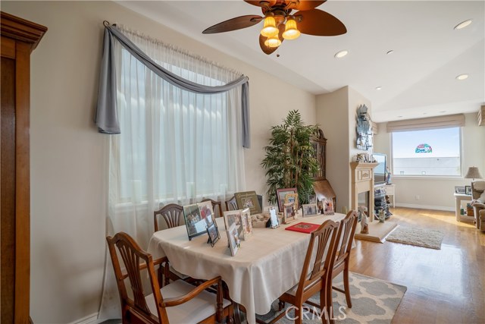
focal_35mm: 18
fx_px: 243
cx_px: 242
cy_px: 162
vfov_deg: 67.4
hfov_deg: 90.0
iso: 125
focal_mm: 18
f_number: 8
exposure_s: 1/60
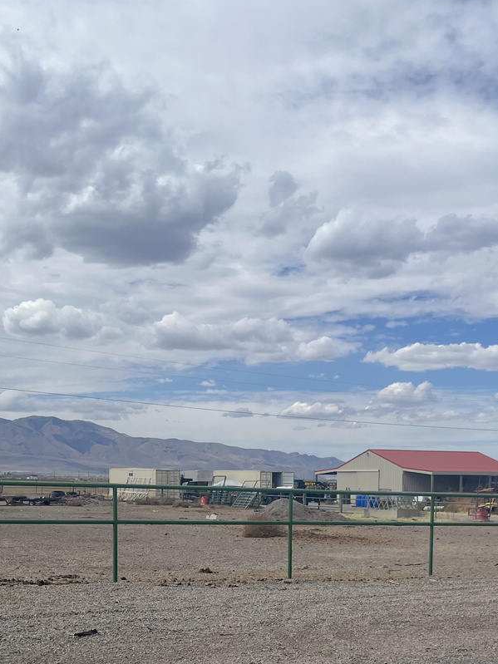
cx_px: 278
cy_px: 551
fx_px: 959
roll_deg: +0.4
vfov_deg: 36.6
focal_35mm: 50
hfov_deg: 29.1
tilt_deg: -4.6
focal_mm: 5.1
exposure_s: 1/5848
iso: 50
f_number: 1.6
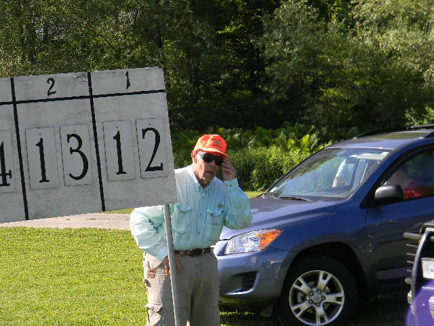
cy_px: 163
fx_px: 1316
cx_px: 217
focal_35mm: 105
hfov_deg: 18.7
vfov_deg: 14.1
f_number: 4.7
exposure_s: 1/246
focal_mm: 19
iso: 80
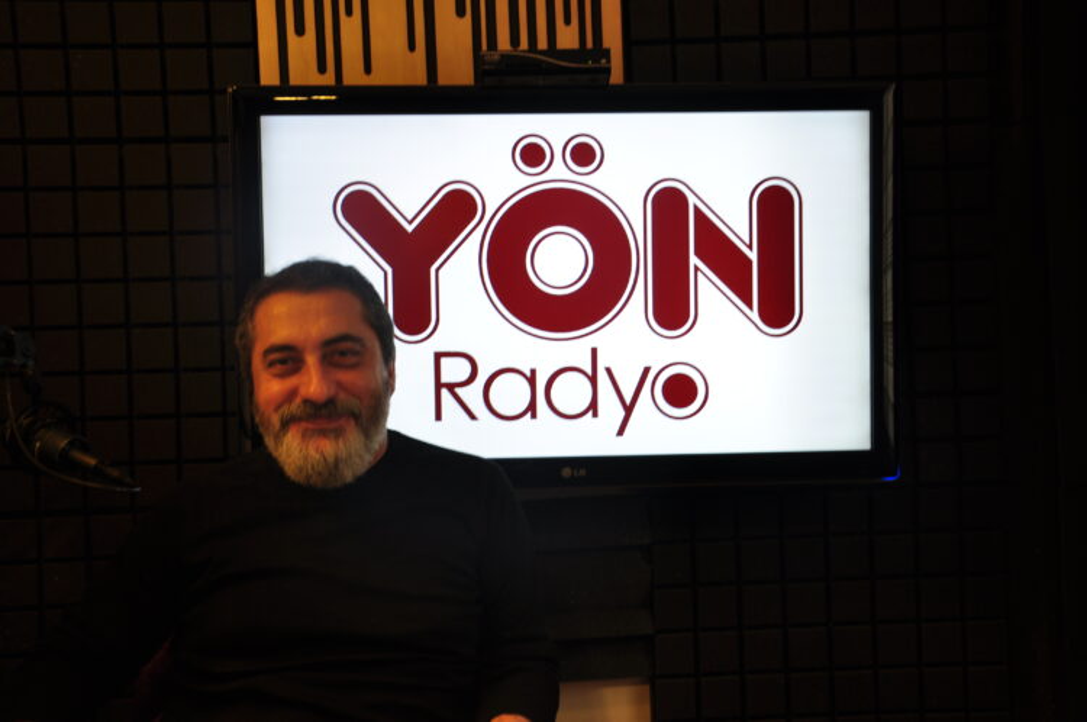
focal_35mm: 48
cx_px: 544
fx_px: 1447
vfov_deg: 28.0
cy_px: 361
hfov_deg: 41.2
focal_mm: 32
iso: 200
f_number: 5.6
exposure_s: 1/8
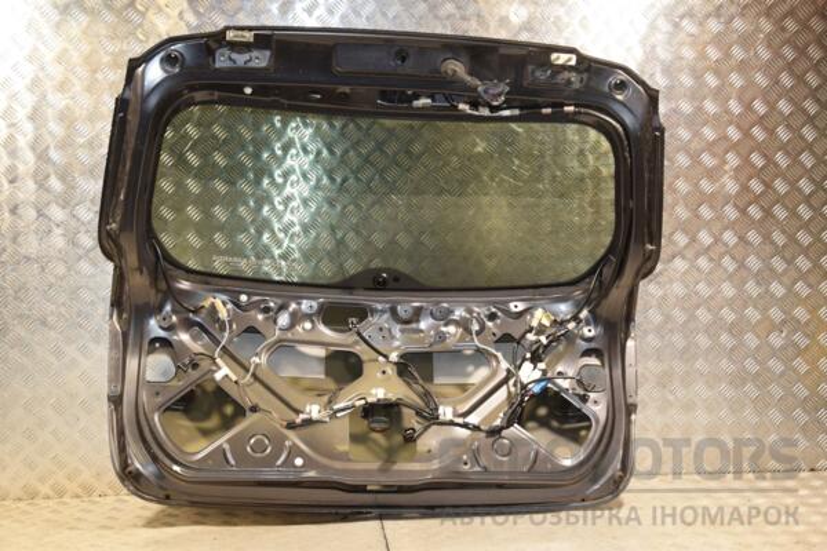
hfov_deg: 41.1
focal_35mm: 48
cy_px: 276
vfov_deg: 28.1
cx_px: 414
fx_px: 1103
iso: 800
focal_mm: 32
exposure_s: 1/200
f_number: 5
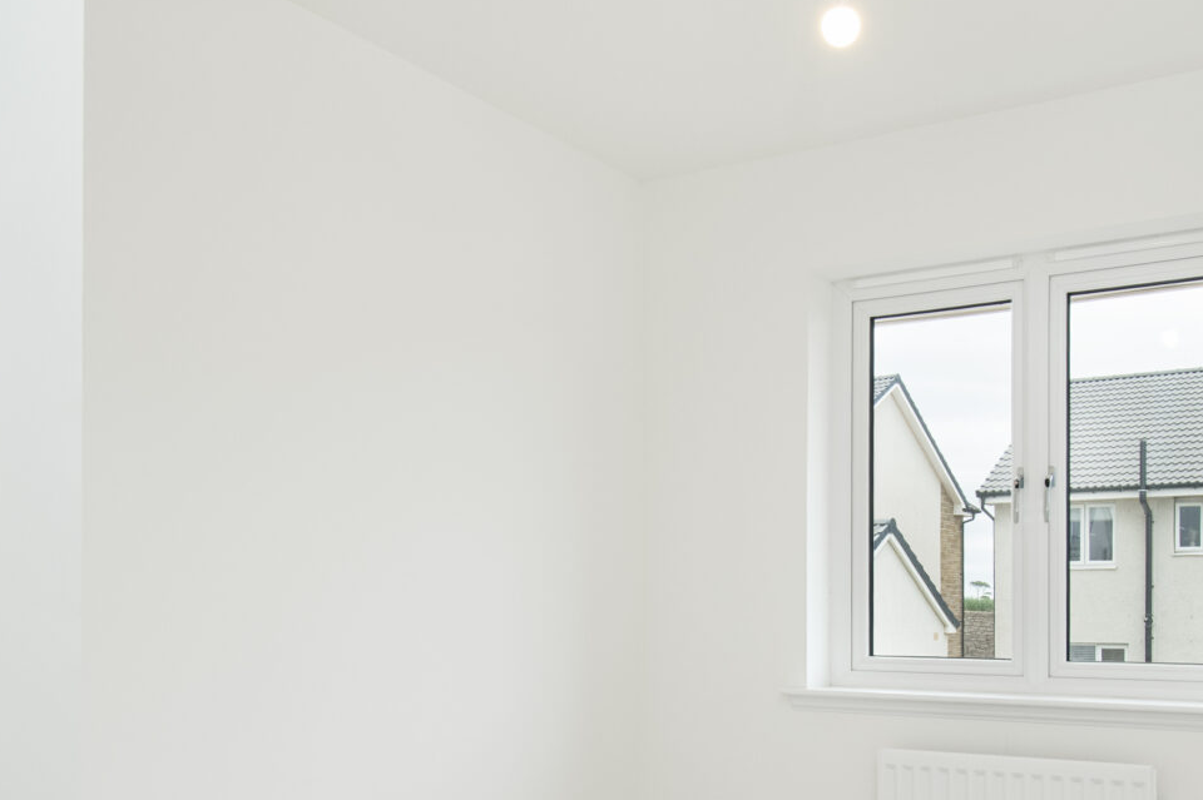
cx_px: 753
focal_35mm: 36
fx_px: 1202
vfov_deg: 36.1
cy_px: 591
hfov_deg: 52.6
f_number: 9
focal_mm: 12
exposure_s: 1/8
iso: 320
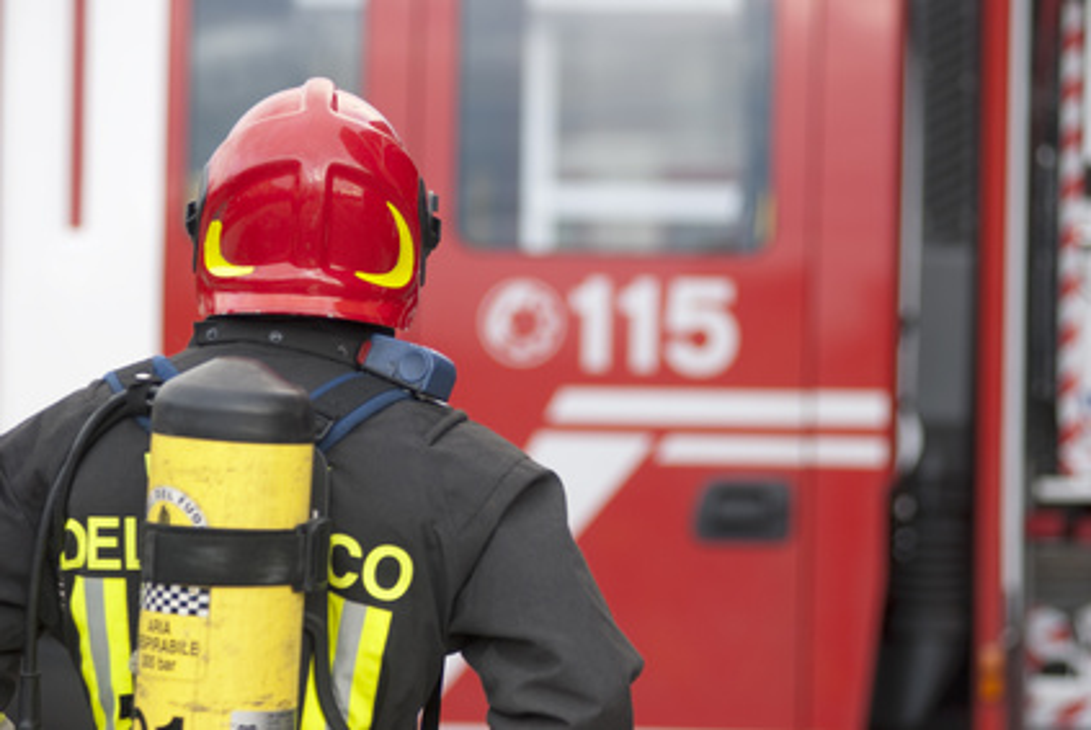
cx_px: 546
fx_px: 6598
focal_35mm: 218
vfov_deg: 6.3
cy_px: 365
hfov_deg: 9.5
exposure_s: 1/60
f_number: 2.8
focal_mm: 145
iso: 100
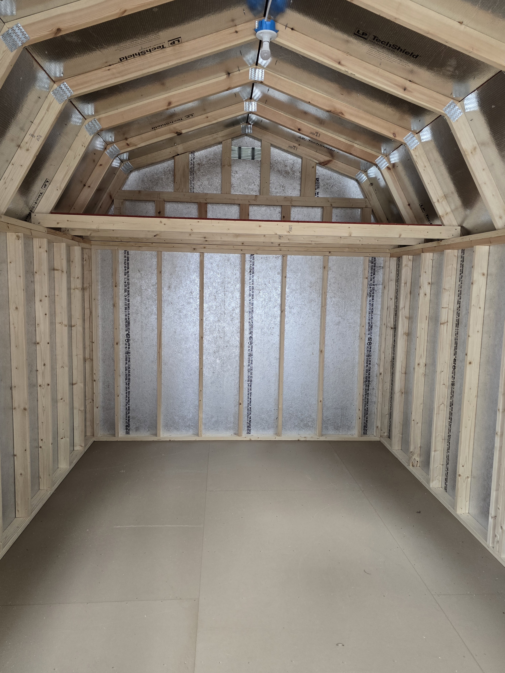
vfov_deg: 73.9
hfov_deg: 58.9
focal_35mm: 23
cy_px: 336
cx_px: 252
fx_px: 447
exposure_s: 1/120
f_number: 1.7
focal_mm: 6.3
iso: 250
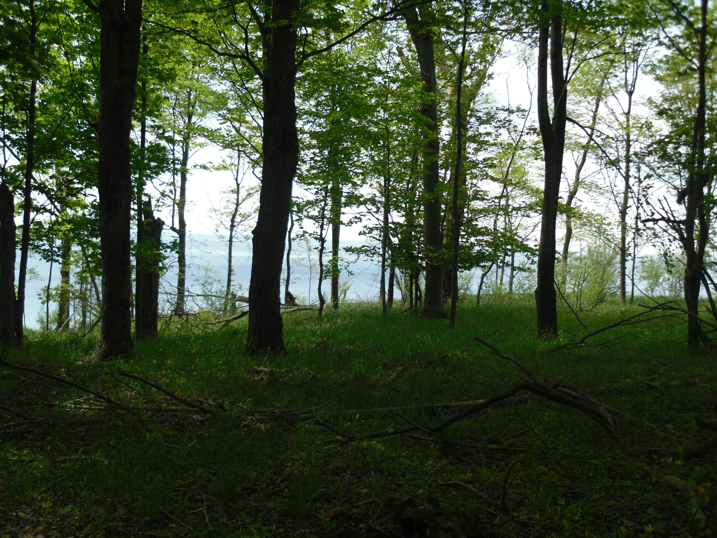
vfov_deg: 41.8
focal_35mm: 34
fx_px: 704
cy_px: 269
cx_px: 358
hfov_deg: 54.0
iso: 80
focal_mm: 6
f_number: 8.1
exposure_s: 1/98
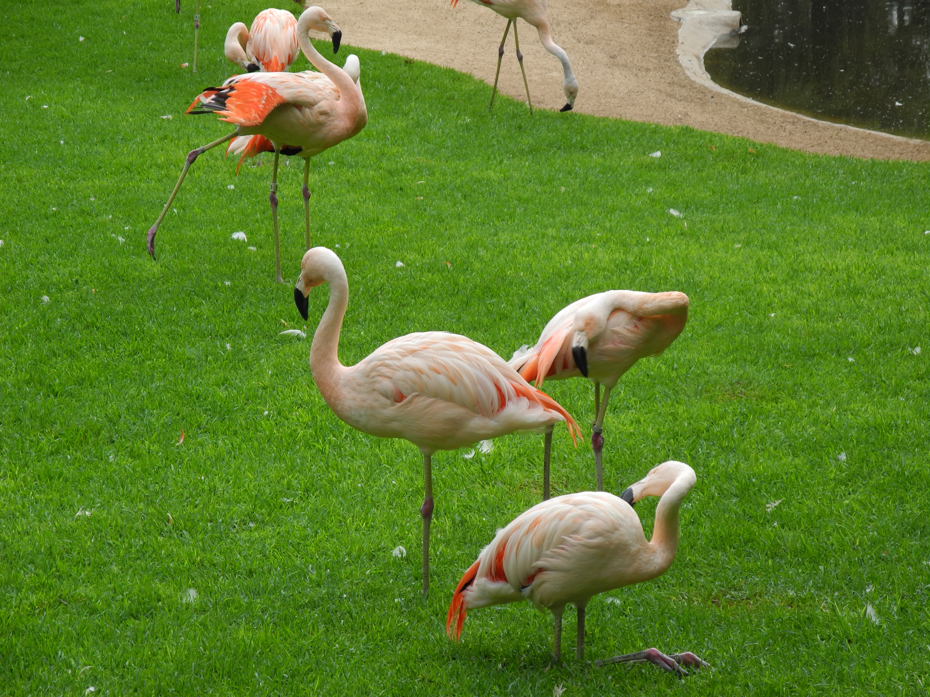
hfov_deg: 12.9
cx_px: 465
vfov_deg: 9.7
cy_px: 348
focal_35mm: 153
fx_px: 4111
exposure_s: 1/100
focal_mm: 32.6
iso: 100
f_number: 5
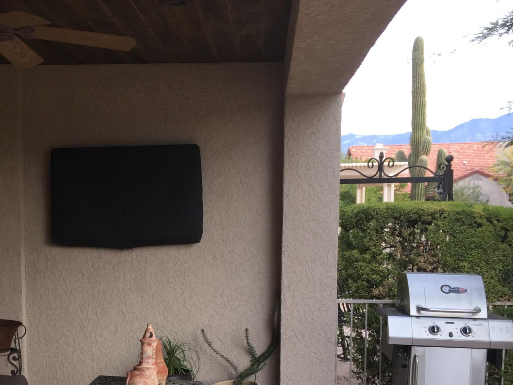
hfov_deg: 33.2
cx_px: 93
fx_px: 830
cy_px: 328
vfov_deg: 25.5
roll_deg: +0.9
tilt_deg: -8.1
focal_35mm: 56
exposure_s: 1/356
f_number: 2.2
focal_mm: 4.15
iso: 32
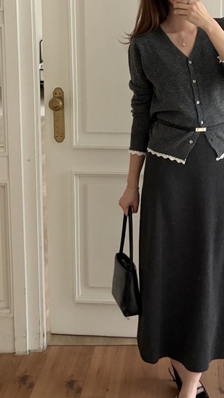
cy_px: 147
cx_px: 179
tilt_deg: -14.9
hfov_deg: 23.6
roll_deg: -1.1
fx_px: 528
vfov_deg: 41.0
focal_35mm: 50
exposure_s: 1/60
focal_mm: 5.96
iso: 320
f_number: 1.6
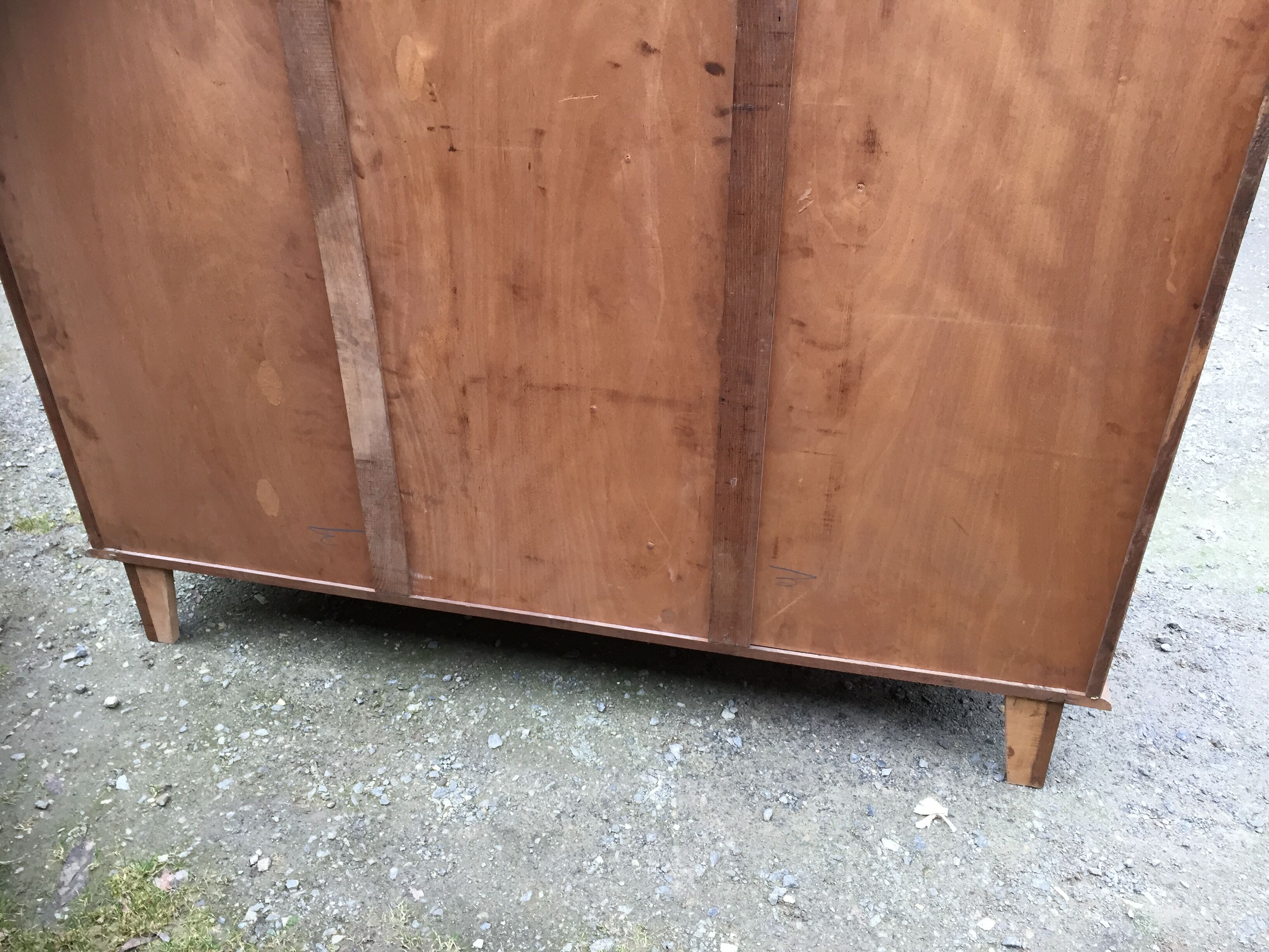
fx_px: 1063
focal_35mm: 29
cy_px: 476
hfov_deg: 61.7
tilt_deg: -33.5
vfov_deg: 48.2
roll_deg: +1.3
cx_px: 634
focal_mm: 4.15
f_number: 2.2
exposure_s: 1/33
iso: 40
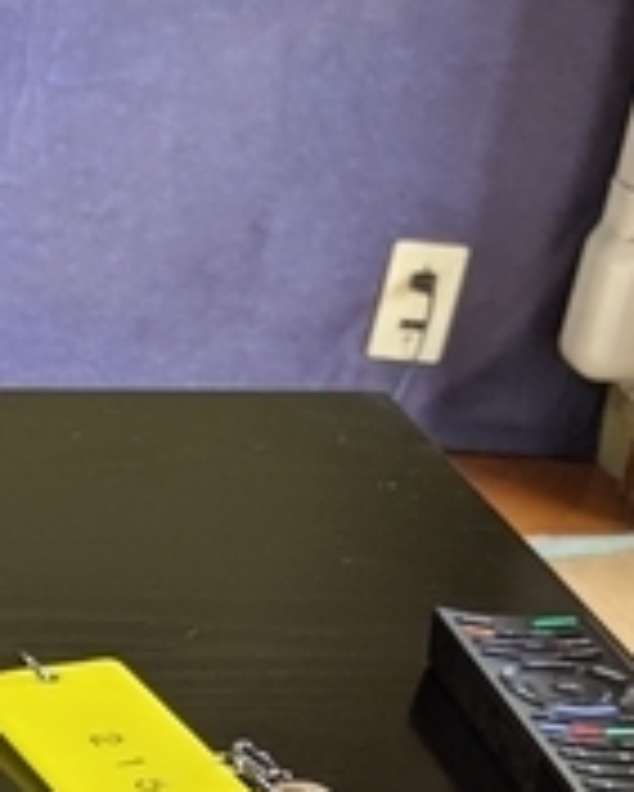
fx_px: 2812
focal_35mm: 120
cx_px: -742
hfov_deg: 11.3
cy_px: 1184
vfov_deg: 14.9
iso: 93
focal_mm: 4.44
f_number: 1.8
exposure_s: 1/24
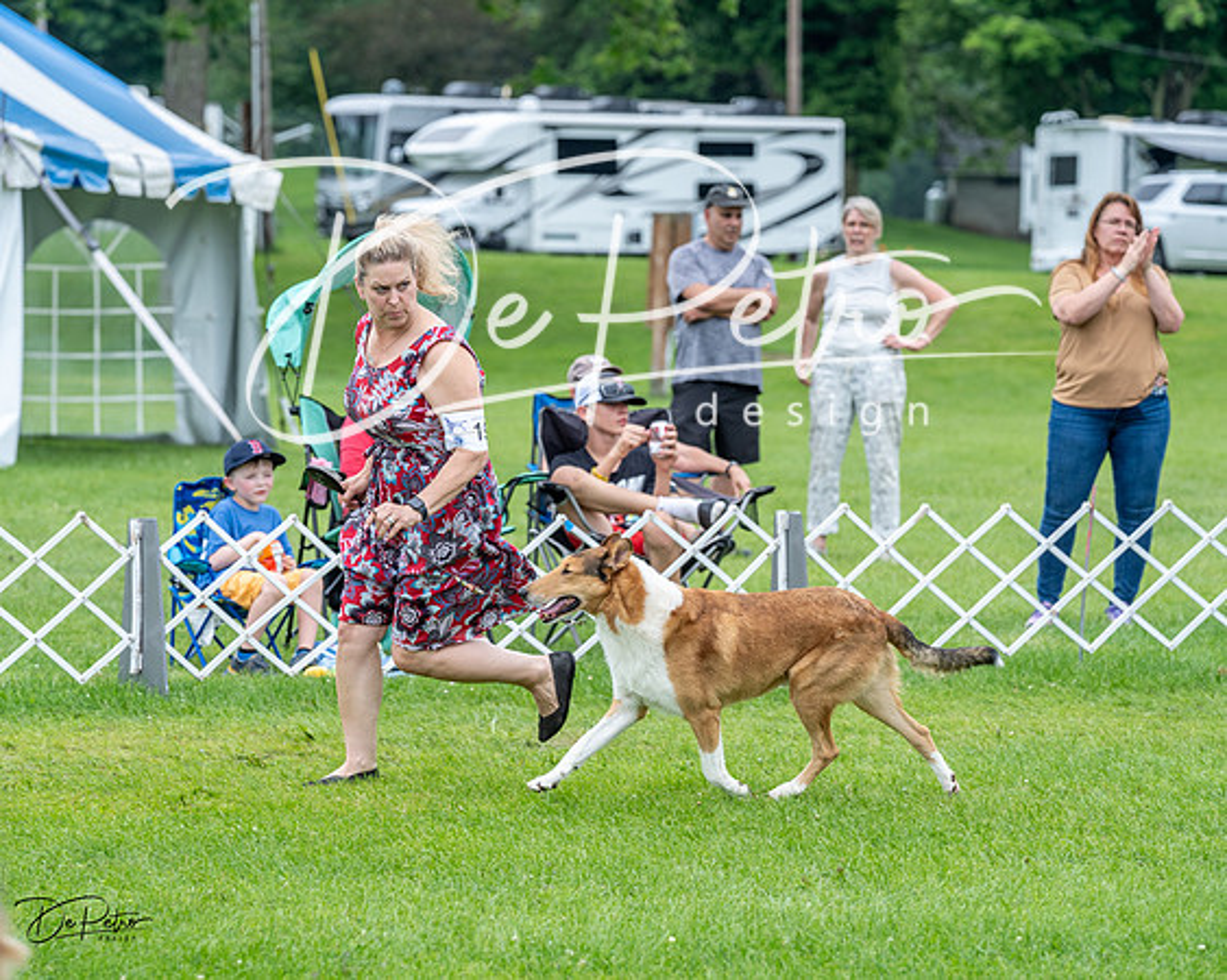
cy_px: 490
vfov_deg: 9.3
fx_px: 6010
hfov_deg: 11.7
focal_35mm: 166
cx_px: 614
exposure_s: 1/800
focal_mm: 147
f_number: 5
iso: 400
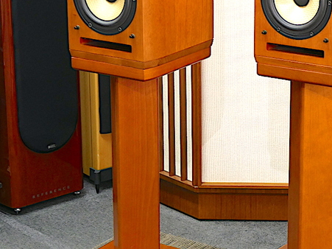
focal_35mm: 115
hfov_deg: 17.1
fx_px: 1103
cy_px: 102
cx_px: 212
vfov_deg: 12.9
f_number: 4.1
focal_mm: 9.6
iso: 100
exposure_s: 1/2.5
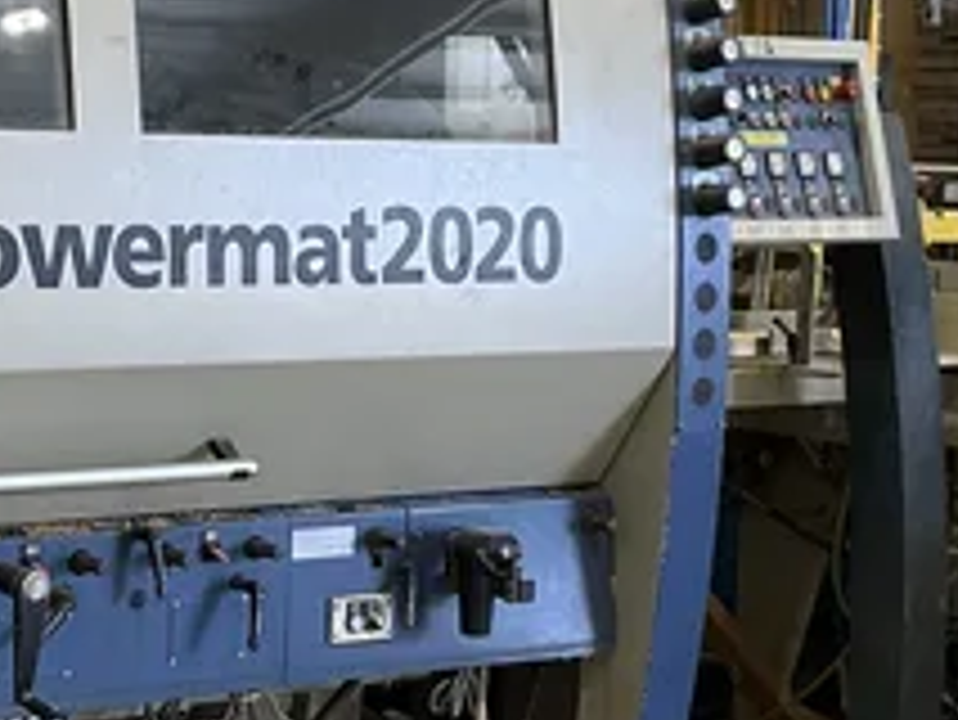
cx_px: 360
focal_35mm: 102
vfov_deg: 14.5
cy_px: 385
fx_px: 2824
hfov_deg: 19.2
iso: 64
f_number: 1.8
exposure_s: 1/120
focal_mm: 3
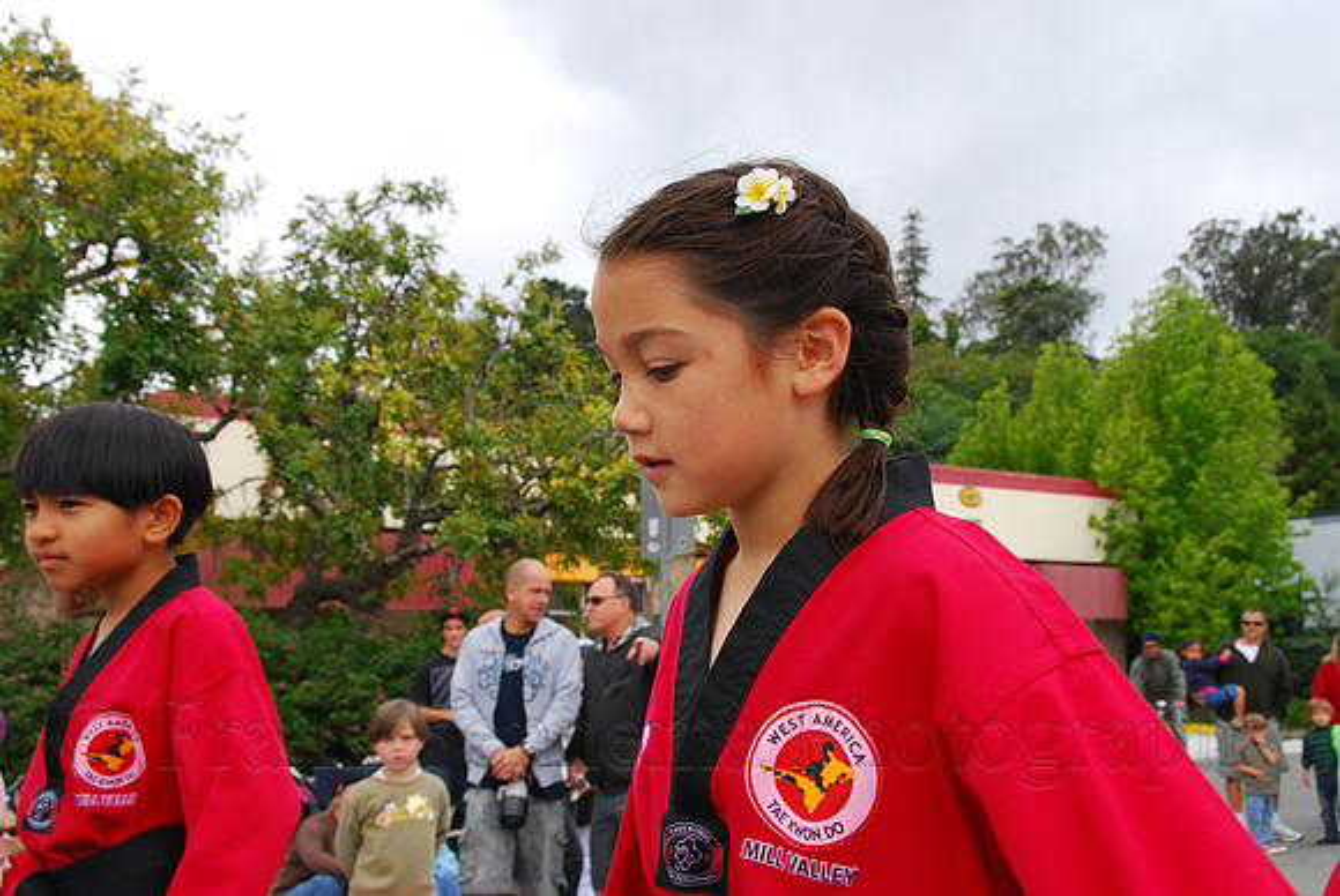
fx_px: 1509
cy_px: 448
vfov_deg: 33.1
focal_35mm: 40
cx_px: 670
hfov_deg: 47.9
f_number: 8
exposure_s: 1/180
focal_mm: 27
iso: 250
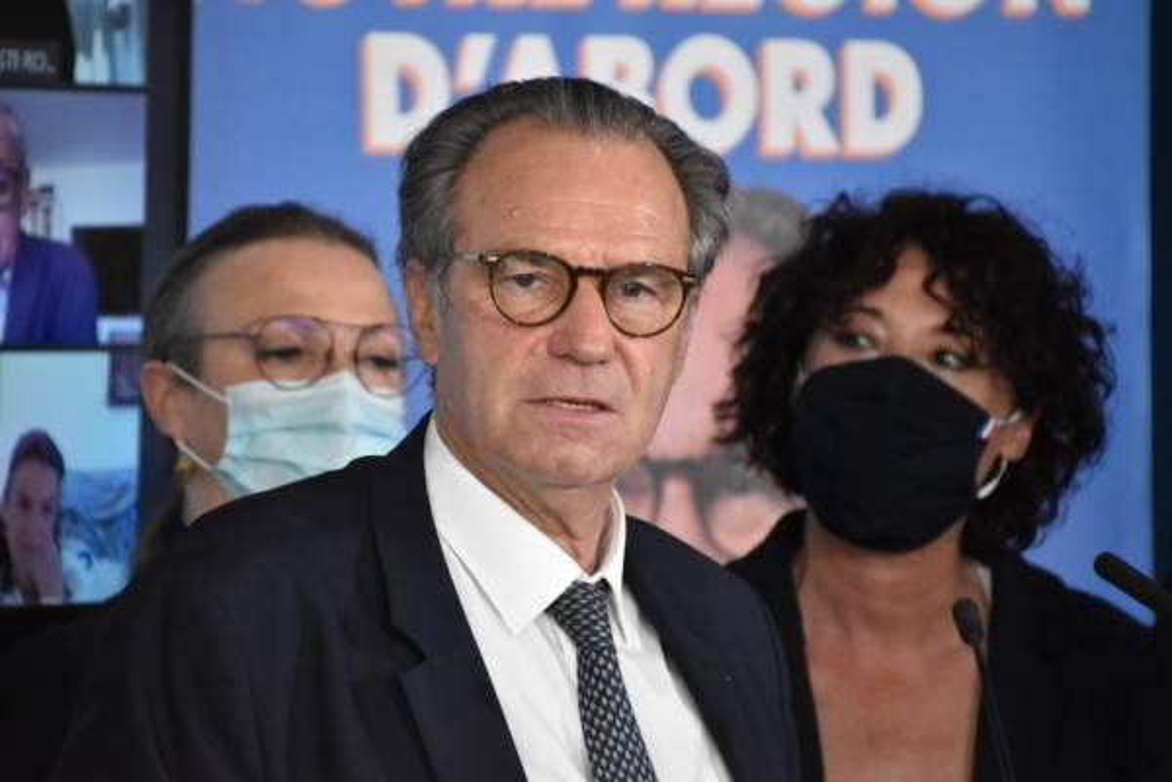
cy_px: 391
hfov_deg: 5.3
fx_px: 12696
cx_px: 586
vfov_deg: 3.5
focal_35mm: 390
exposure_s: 1/400
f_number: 6.3
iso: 5000
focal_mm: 260
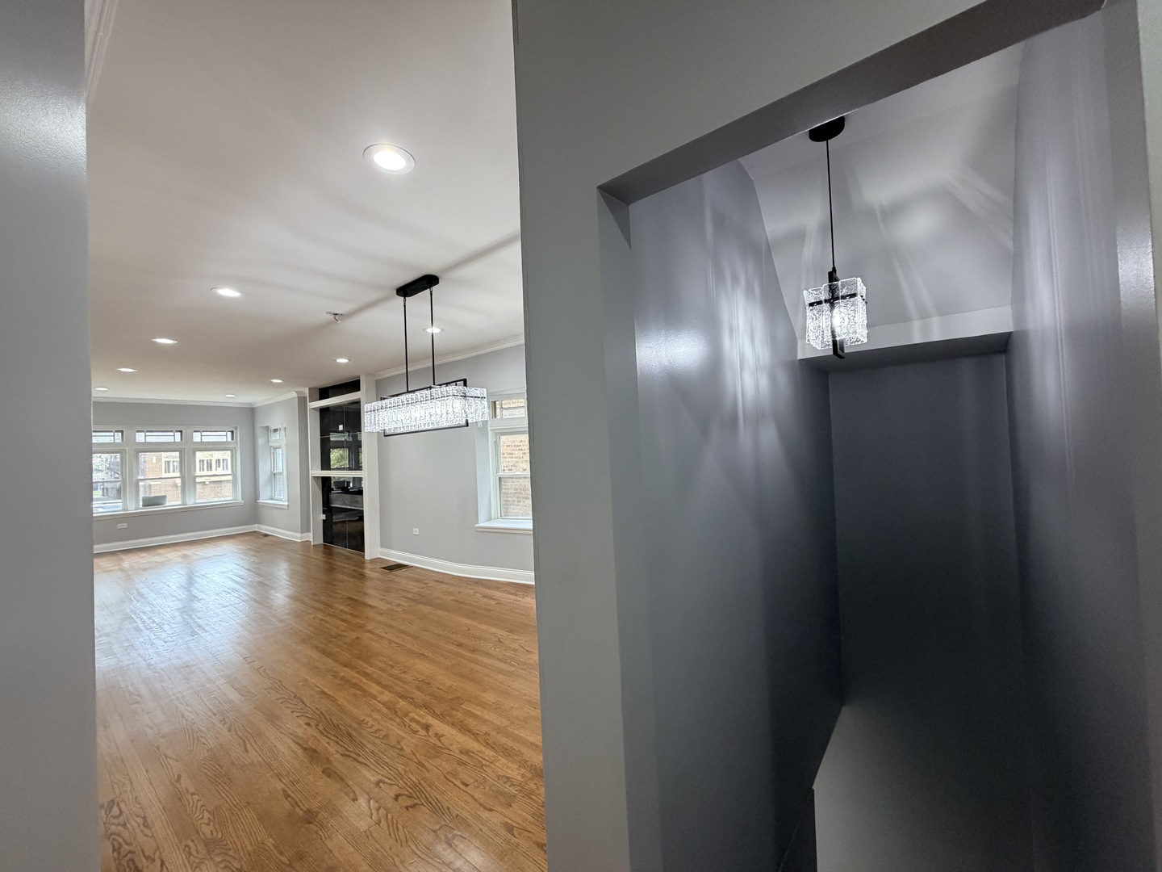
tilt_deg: +1.4
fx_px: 470
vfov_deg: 85.7
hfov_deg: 102.1
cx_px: 581
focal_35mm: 14
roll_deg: +3.0
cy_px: 436
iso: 320
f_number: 2.2
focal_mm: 2.22
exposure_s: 1/120
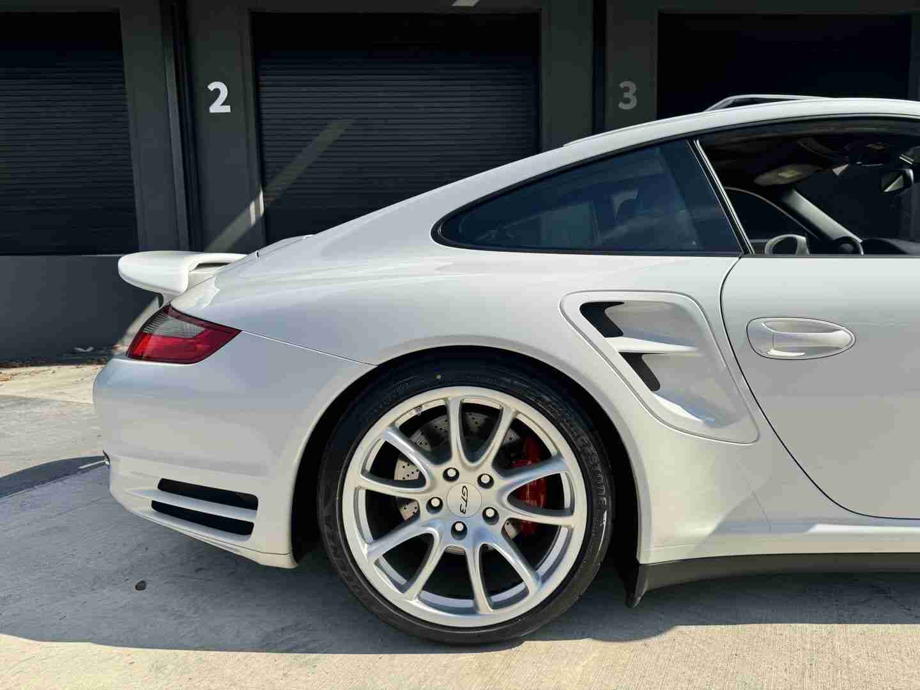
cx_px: 460
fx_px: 638
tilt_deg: -8.6
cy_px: 345
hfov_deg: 71.6
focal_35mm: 24
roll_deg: +2.2
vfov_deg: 56.8
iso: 80
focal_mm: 6.76
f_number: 1.78
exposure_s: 1/6410
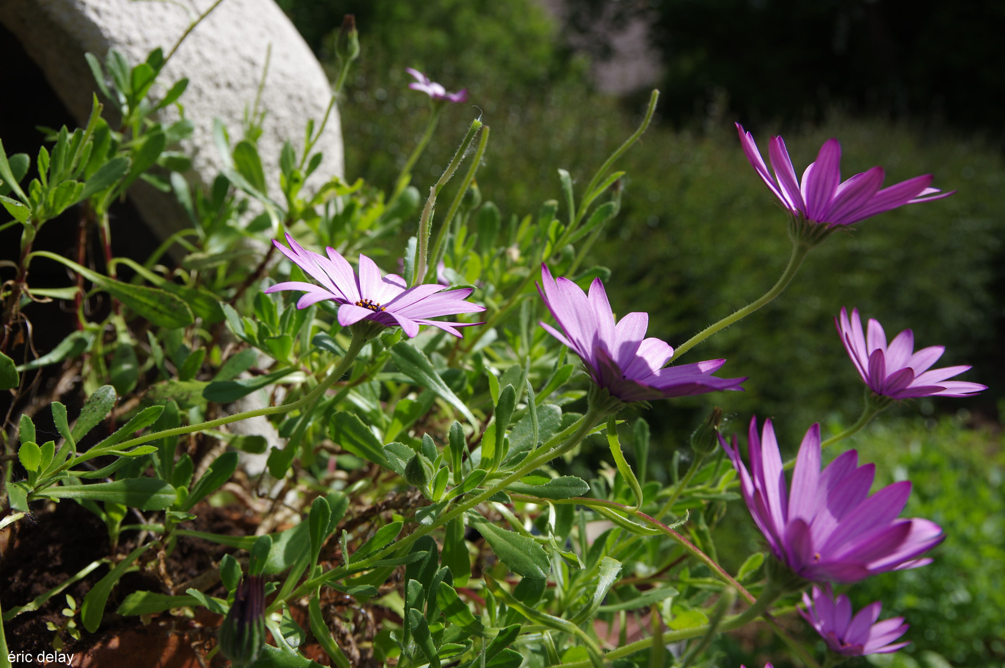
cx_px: 502
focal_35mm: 36
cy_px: 334
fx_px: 1004
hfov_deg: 53.2
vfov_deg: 36.8
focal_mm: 24
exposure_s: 1/500
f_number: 7.1
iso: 100
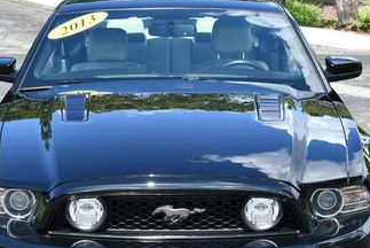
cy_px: 166
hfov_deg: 17.2
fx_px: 1224
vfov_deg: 11.5
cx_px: 165
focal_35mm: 119
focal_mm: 30
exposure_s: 1/250
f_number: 7.1
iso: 200
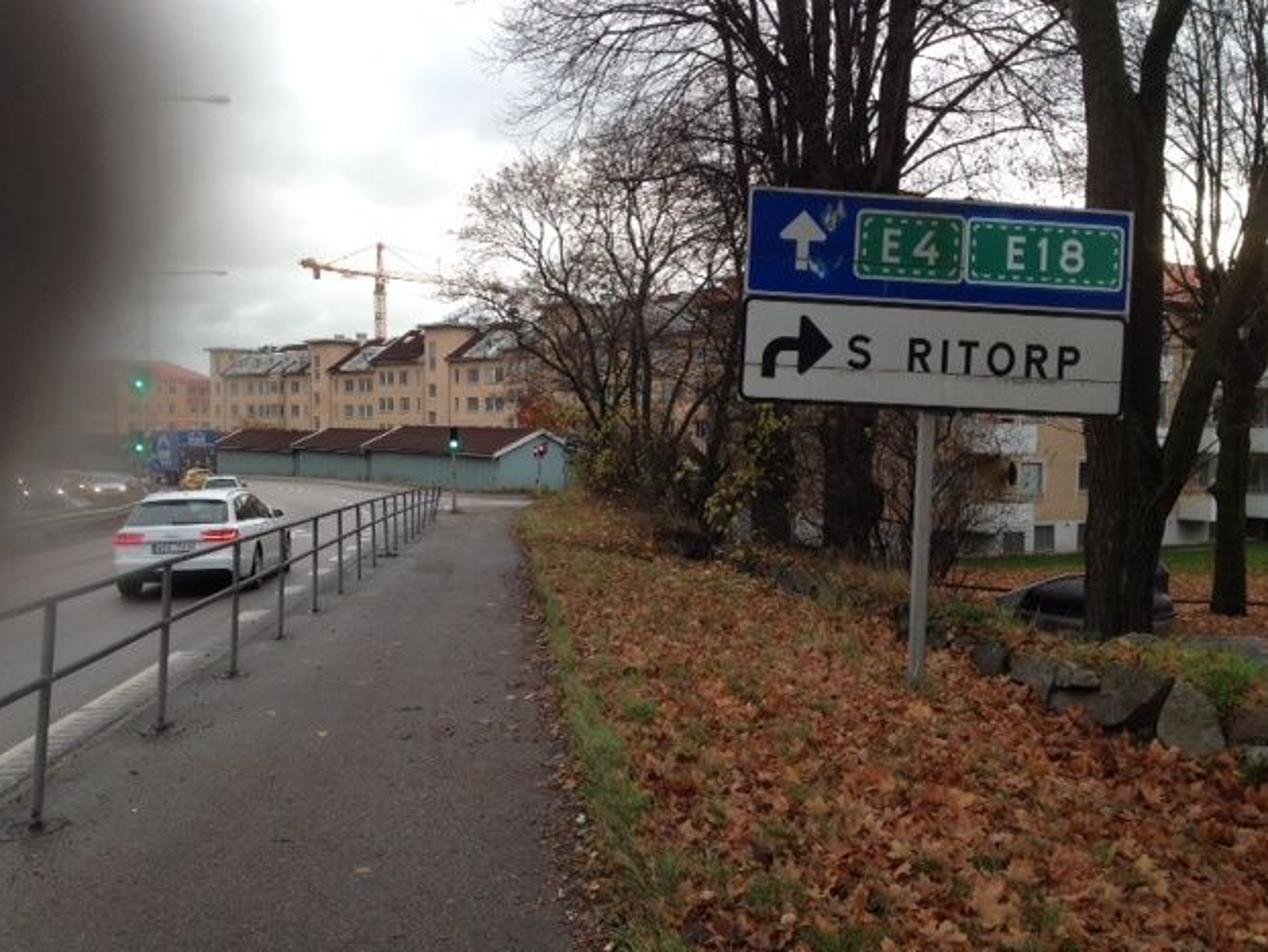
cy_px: 477
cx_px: 634
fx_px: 1319
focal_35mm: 36
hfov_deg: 51.3
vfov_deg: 39.7
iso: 50
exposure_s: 1/170
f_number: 2.4
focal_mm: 4.28
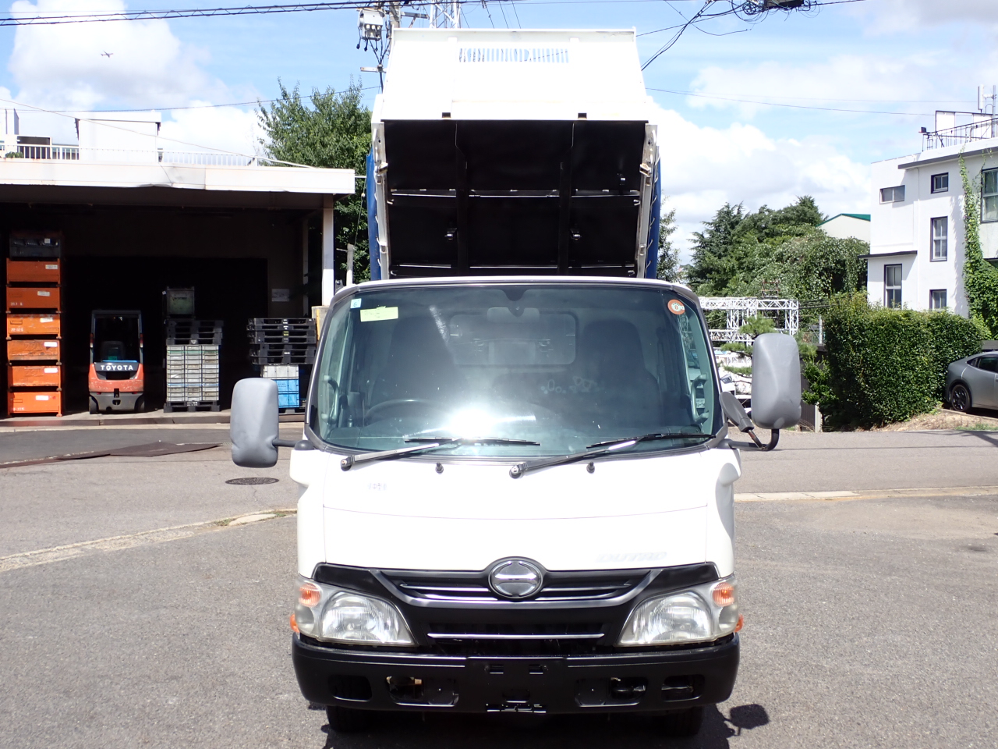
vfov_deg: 32.9
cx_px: 499
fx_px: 1269
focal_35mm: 44
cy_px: 374
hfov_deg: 42.9
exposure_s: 1/640
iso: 100
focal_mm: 7.84
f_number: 4
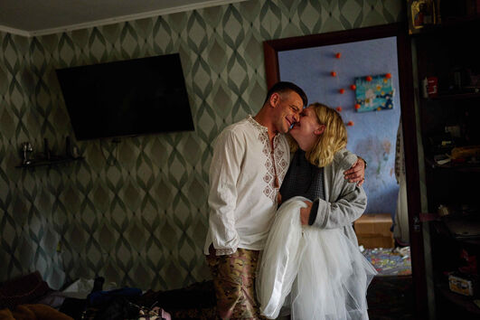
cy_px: 160
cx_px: 240
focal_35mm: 35
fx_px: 467
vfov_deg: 37.9
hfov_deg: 54.4
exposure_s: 1/800
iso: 1250
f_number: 1.4
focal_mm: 35
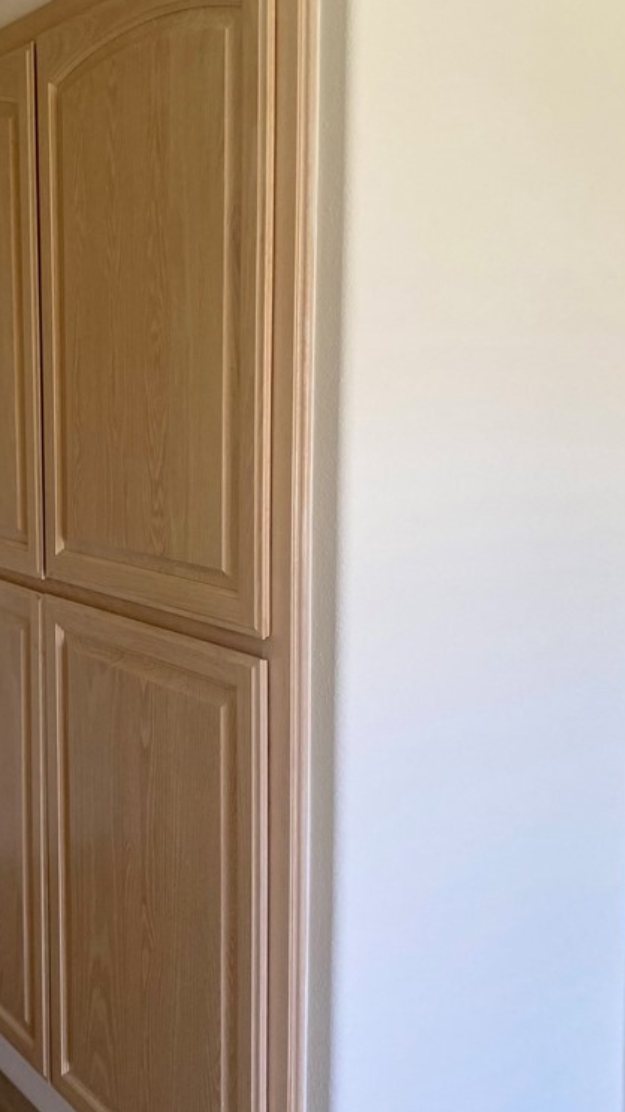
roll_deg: +0.1
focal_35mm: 39
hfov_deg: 29.6
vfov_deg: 51.5
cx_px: 106
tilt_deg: -3.6
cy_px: 504
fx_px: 1150
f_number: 1.8
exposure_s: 1/98
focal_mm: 4.25
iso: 125
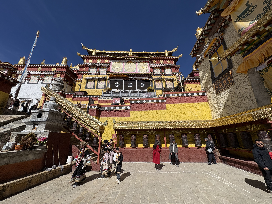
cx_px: 136
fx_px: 110
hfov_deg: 102.1
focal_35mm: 14
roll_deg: +0.9
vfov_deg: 85.7
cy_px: 102
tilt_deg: +19.9
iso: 50
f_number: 2.2
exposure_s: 1/4132
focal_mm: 2.22
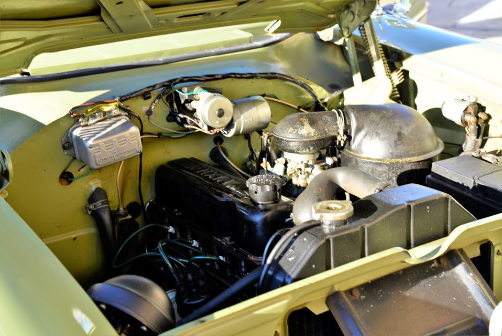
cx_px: 251
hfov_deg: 34.5
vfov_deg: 23.4
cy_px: 168
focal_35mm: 58
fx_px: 809
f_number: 7.1
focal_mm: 58
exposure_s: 1/60
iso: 200
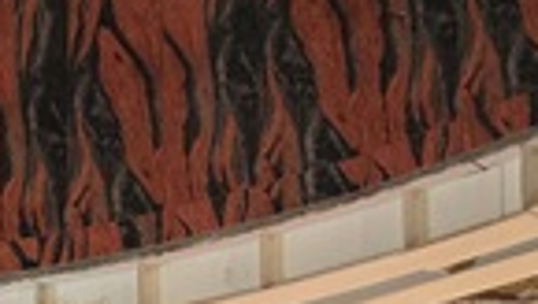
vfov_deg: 7.5
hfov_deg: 14.2
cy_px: 968
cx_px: -349
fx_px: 1971
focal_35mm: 138
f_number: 1.7
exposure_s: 1/100
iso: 1250
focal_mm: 6.3
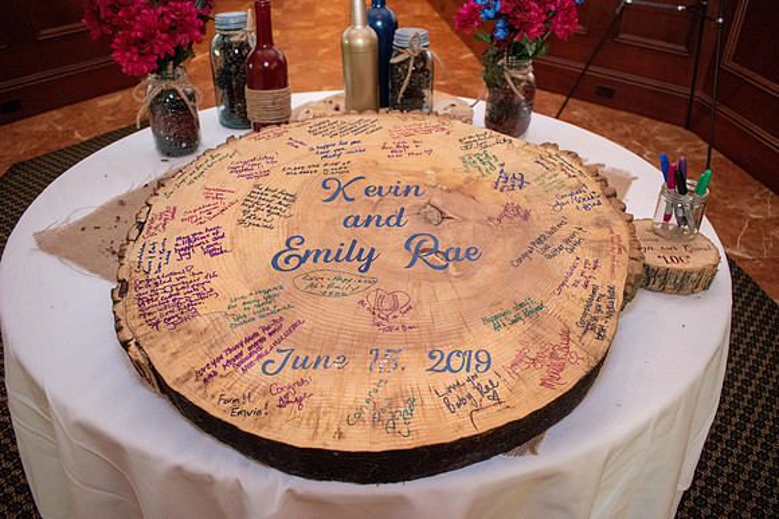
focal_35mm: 27
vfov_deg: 48.0
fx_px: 584
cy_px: 260
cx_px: 390
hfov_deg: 67.4
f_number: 3.5
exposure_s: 1/60
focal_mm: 18
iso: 2000
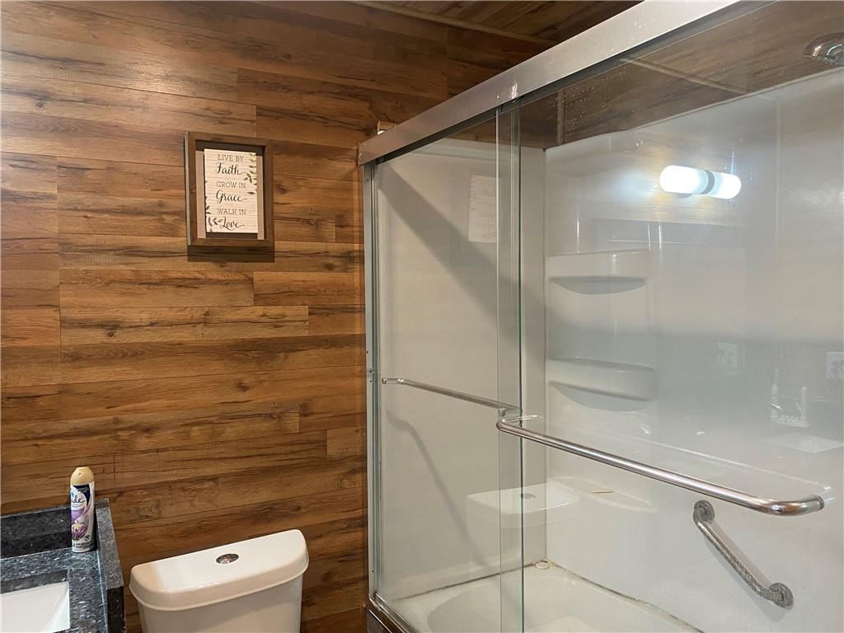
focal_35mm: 26
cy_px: 316
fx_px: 634
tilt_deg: -1.4
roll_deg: +0.4
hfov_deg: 67.3
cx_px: 422
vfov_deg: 53.1
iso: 200
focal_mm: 4.25
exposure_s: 1/60
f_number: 1.8
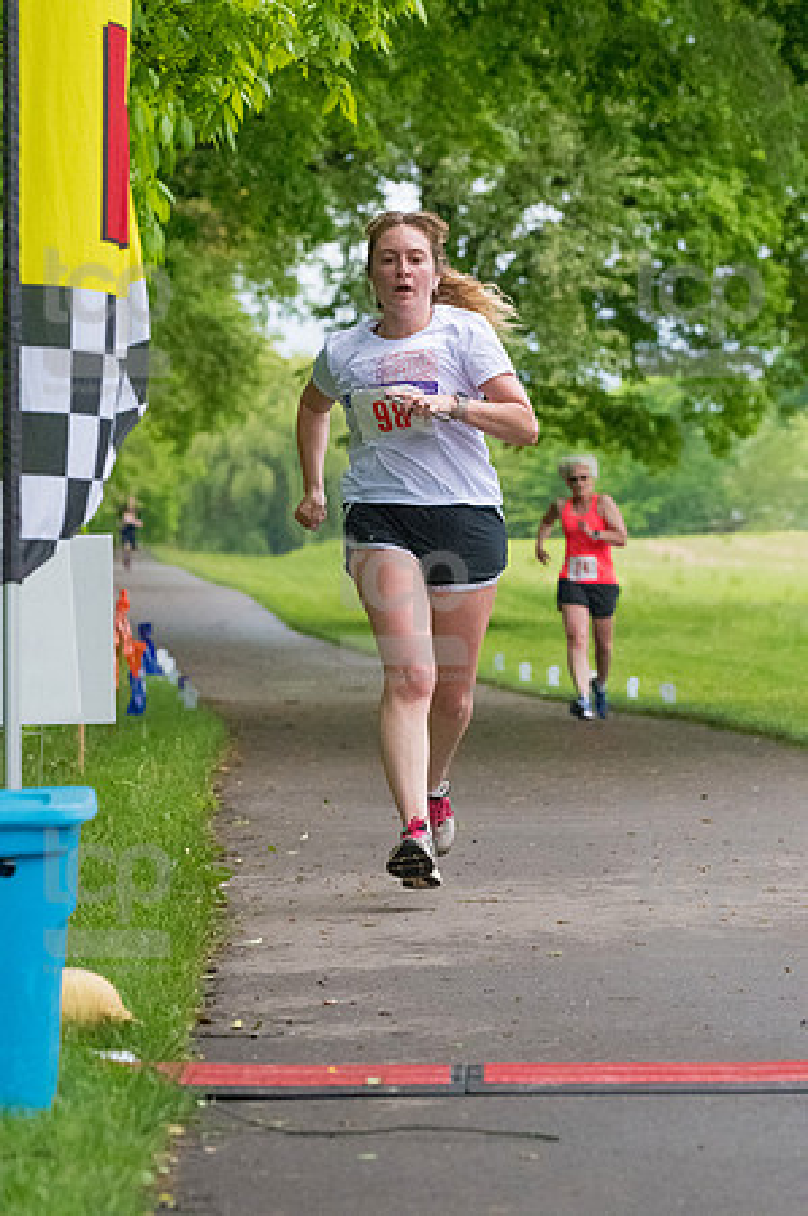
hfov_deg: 7.5
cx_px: 404
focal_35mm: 183
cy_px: 608
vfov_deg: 11.2
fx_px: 6175
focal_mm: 122
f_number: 5.6
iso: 6400
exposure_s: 1/1250
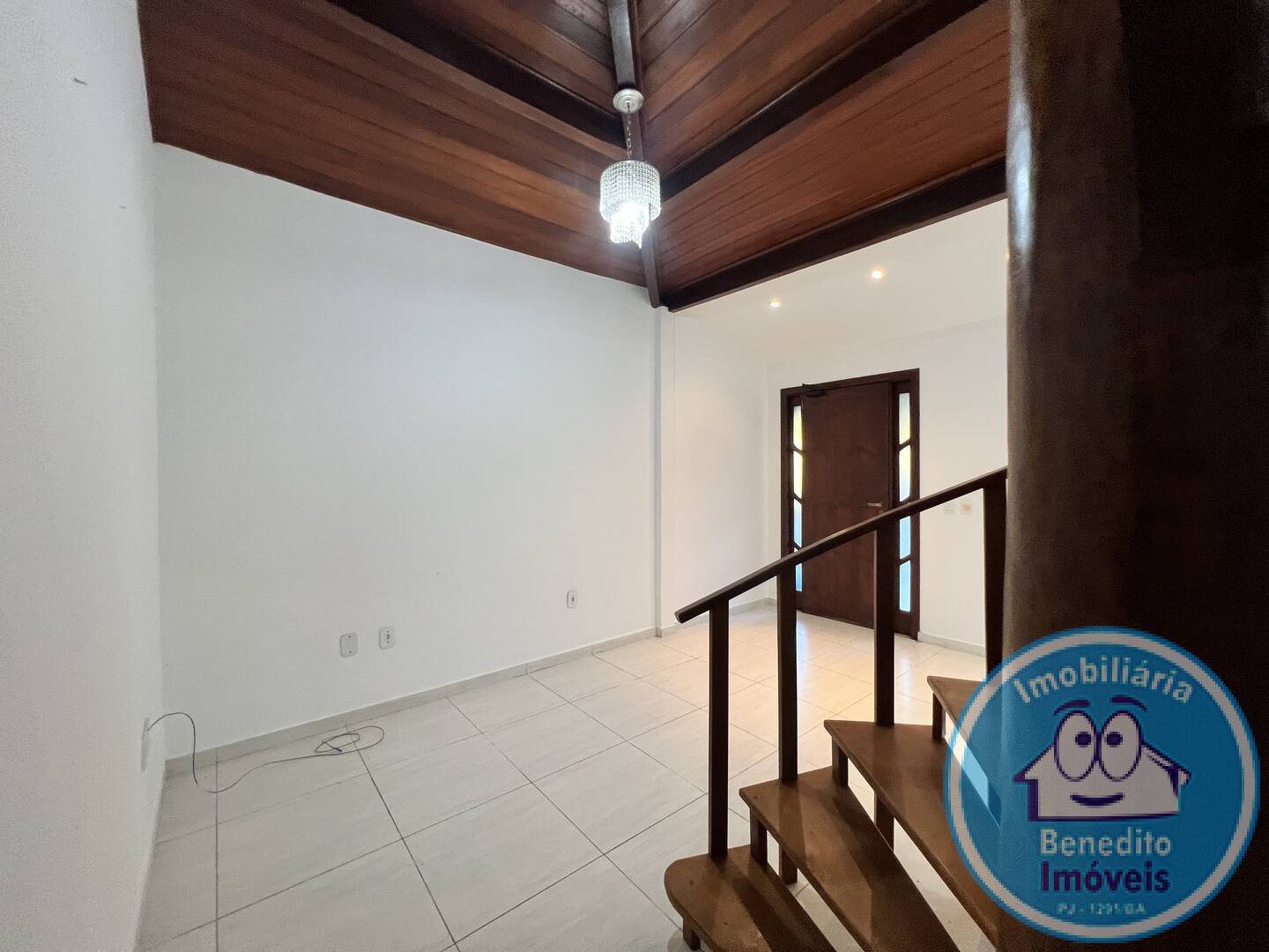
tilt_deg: +0.2
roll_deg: -1.1
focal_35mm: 13
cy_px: 476
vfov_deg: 89.9
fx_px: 477
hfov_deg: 106.2
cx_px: 634
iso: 200
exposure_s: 1/60
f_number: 1.8
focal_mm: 1.57
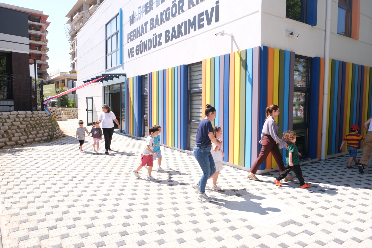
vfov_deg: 53.1
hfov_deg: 73.7
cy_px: 124
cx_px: 186
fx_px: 248
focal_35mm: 24
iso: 320
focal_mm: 16
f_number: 8
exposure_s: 1/250
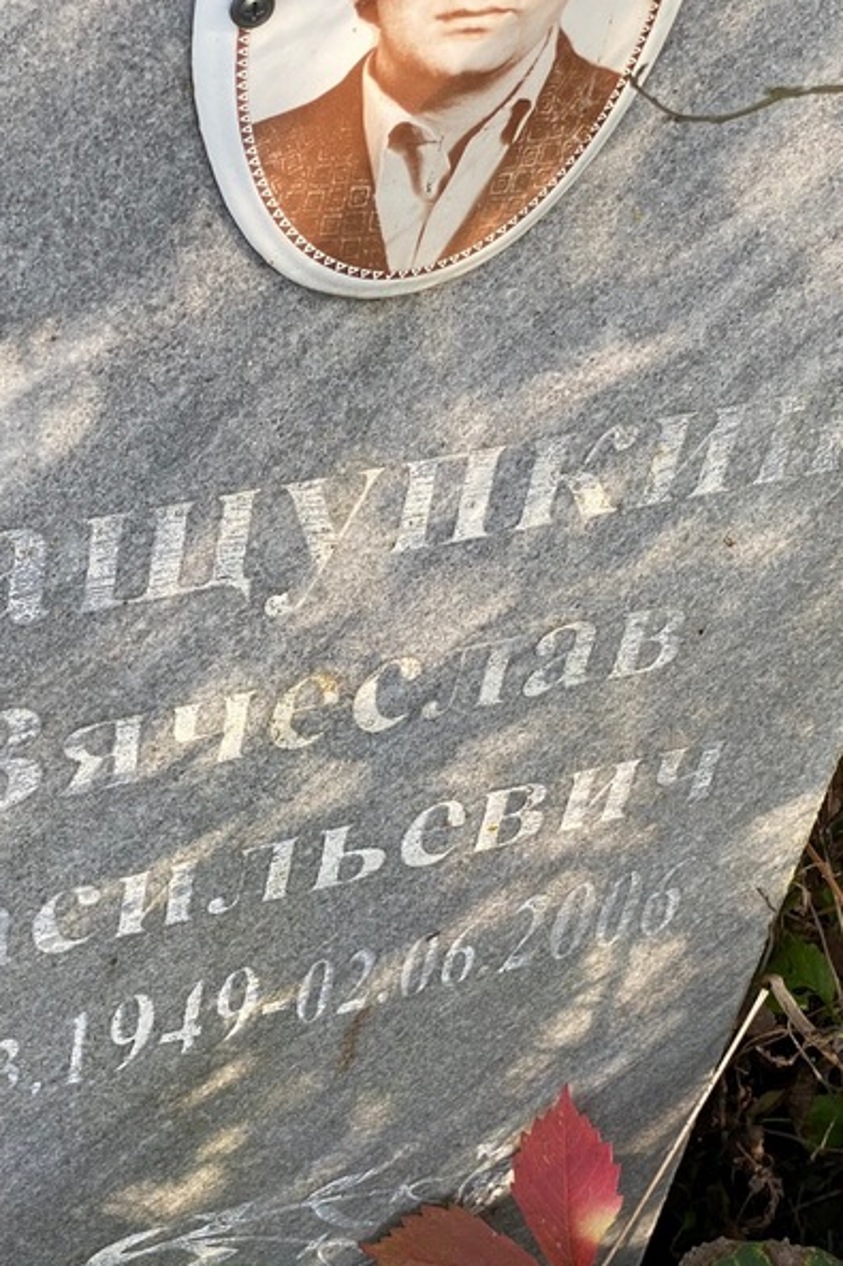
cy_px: 632
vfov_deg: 27.7
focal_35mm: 73
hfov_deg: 18.6
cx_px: 224
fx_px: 2565
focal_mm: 6
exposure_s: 1/122
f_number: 2
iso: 40
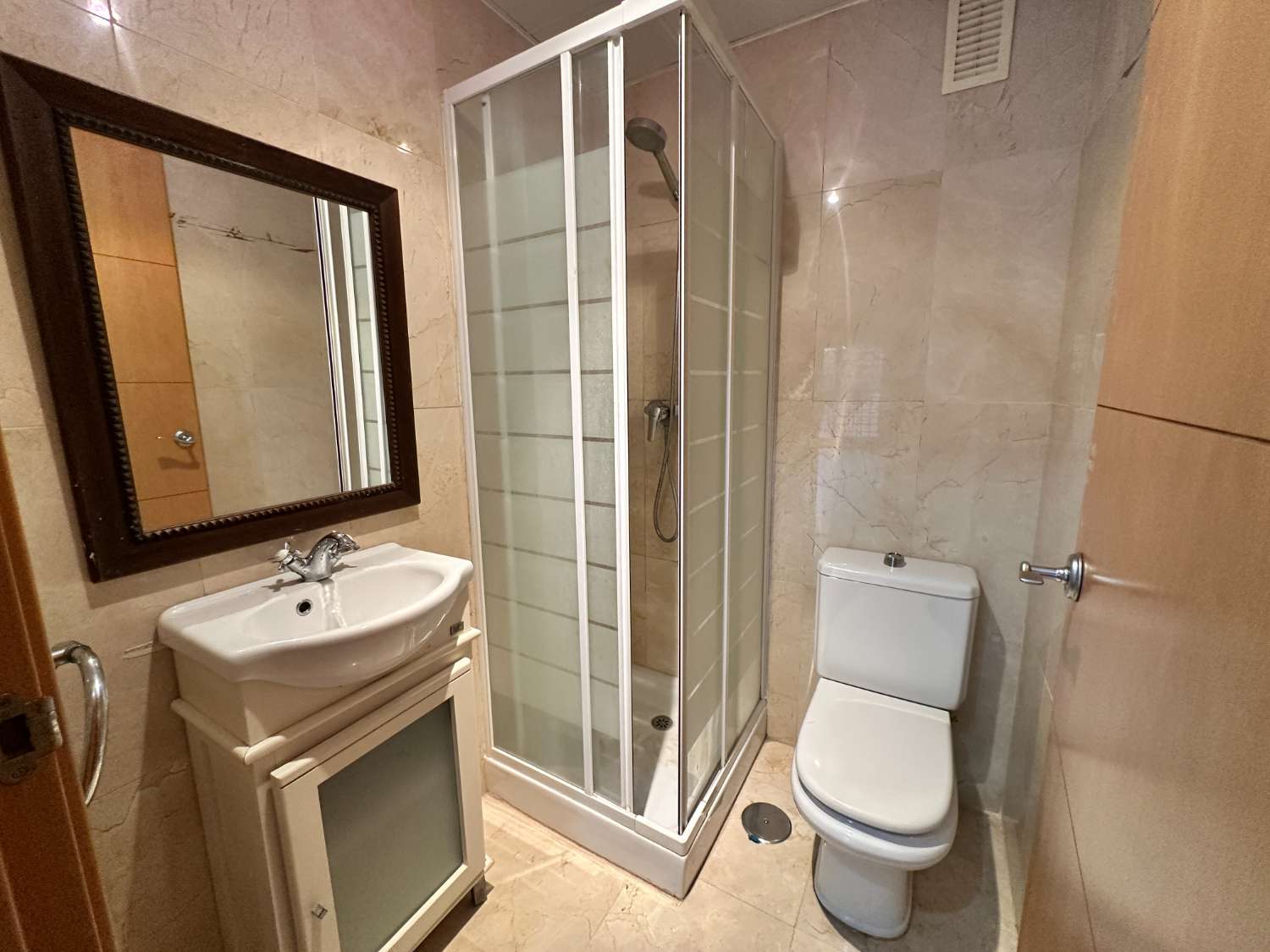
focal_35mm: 14
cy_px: 476
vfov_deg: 85.7
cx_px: 635
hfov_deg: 102.1
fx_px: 514
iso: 320
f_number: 2.2
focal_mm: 2.22
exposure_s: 1/100
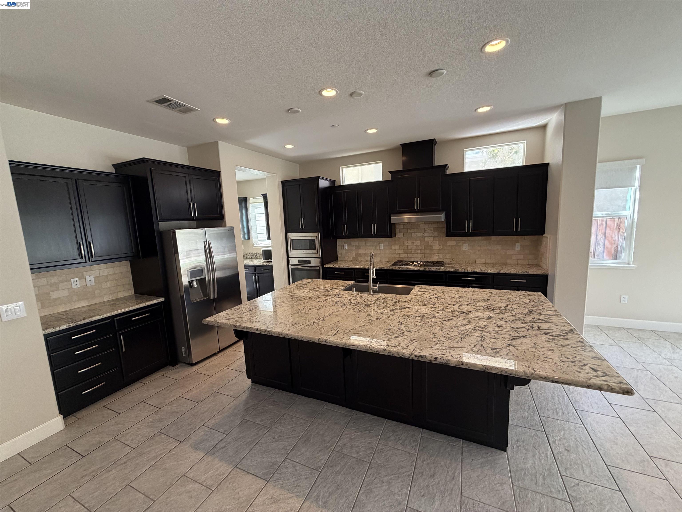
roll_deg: +2.0
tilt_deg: -6.9
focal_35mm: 14
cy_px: 256
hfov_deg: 102.1
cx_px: 341
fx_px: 276
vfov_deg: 85.7
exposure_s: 1/120
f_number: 2.2
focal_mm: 2.22
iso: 320
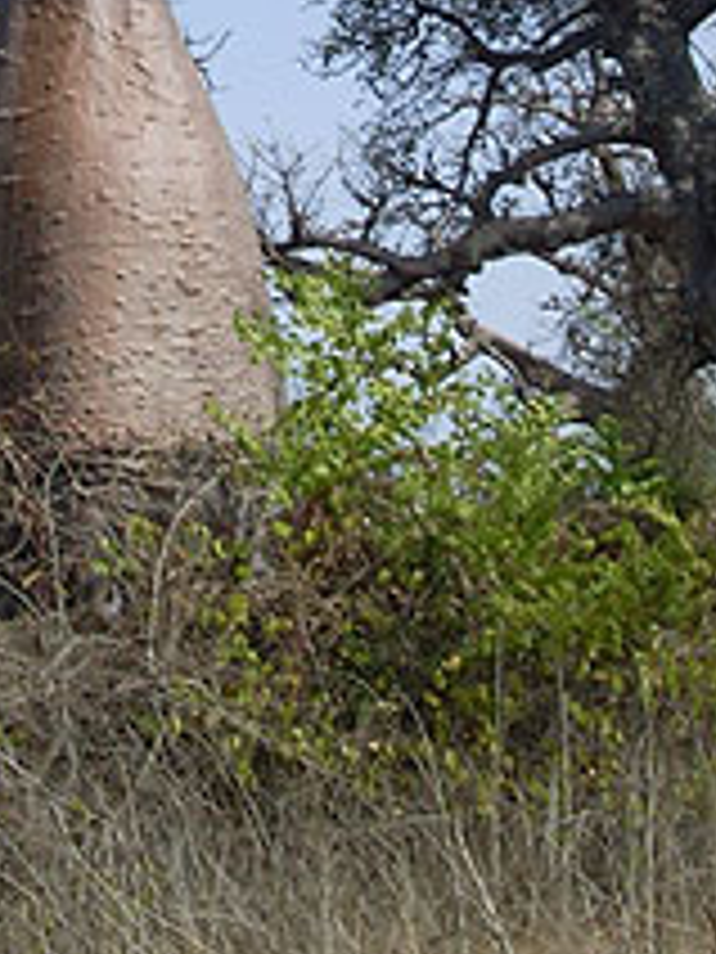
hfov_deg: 12.3
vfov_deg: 15.8
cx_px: 95
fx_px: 3309
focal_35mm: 120
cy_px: -180
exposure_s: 1/250
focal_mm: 8.1
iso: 80
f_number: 8.7
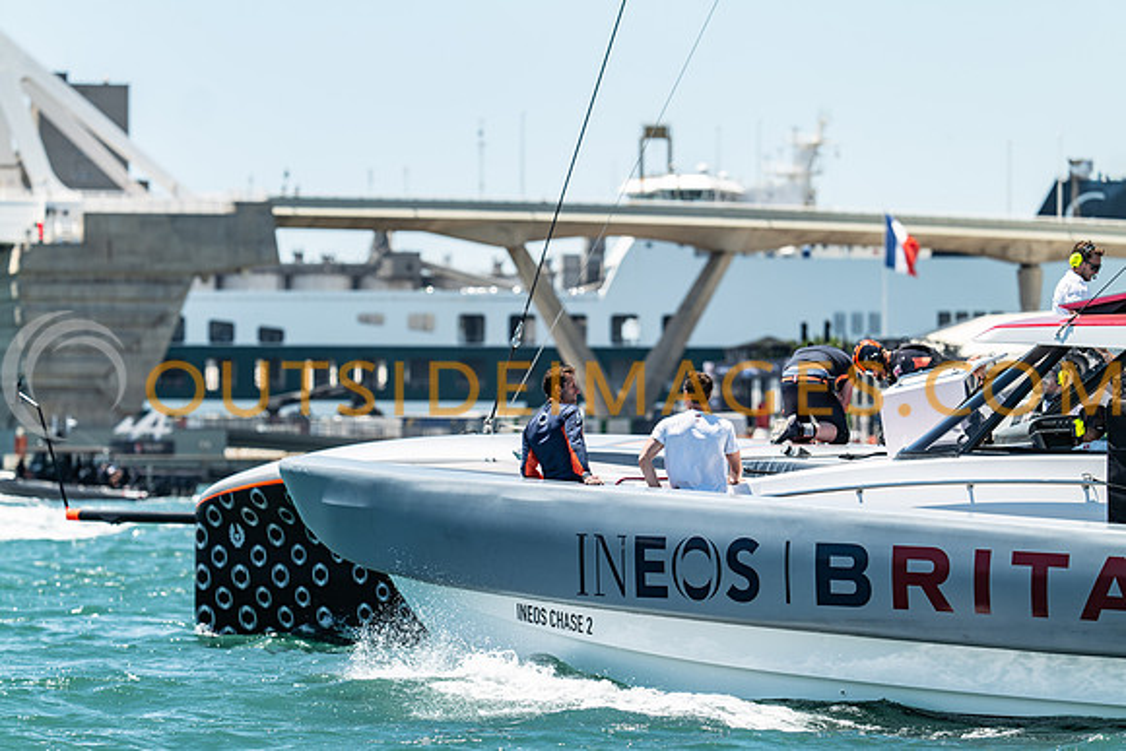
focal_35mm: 200
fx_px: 6257
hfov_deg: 10.3
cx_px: 563
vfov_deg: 6.9
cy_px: 376
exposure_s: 1/800
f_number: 4
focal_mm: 200
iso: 100
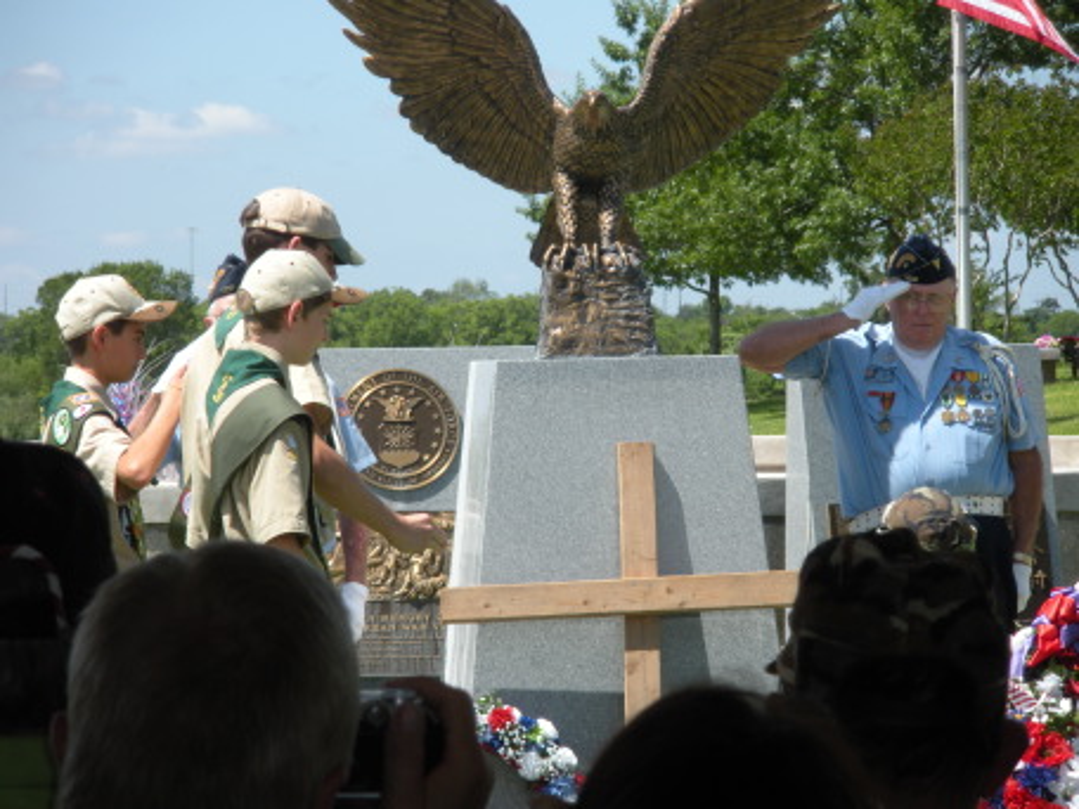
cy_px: 404
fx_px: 5611
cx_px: 540
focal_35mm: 180
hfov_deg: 11.0
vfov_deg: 8.2
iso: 88
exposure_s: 1/304
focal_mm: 31.5
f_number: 5.6
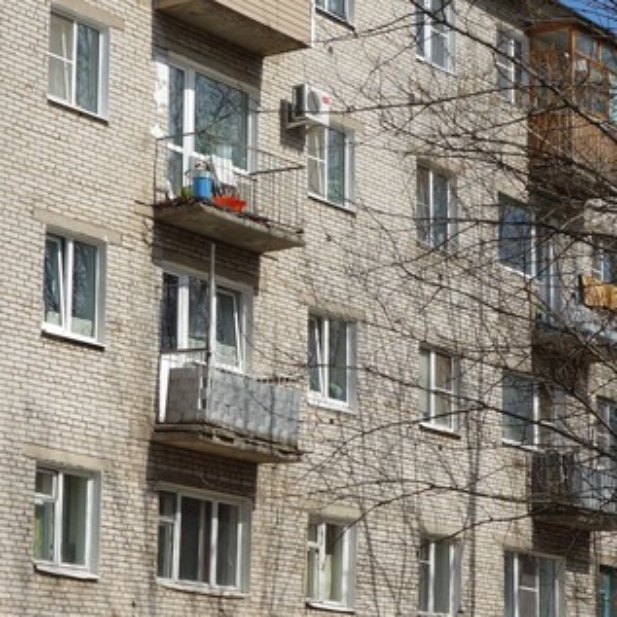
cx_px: 257
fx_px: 2400
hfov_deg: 14.6
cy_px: 383
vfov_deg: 14.6
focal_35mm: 119
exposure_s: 1/640
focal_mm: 13.75
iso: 125
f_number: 5.6
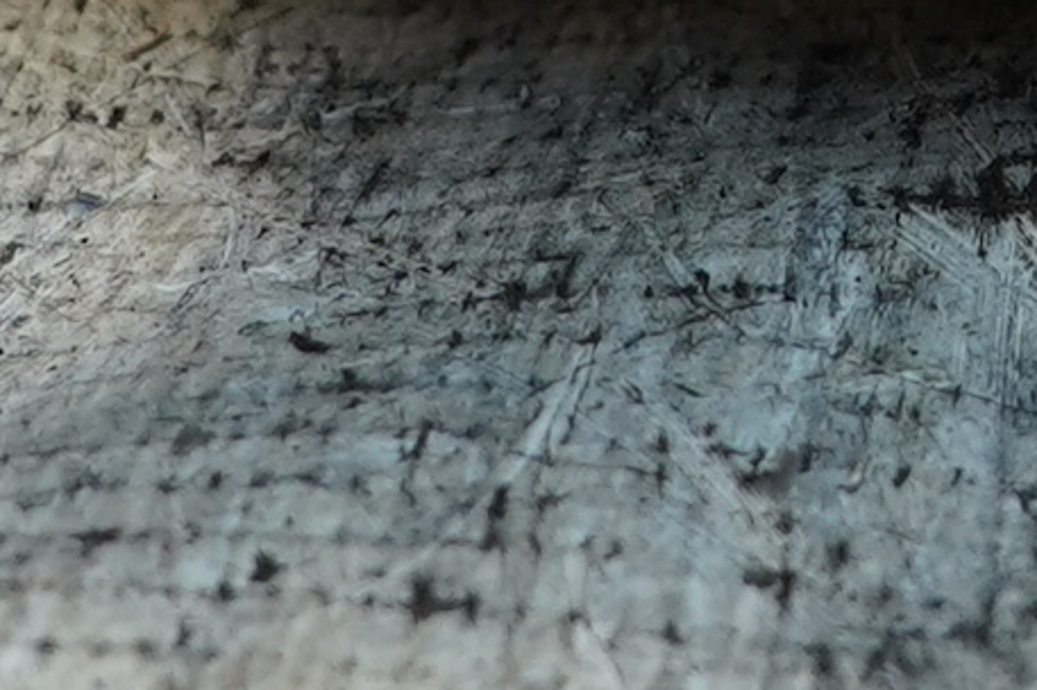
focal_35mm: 158
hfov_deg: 12.6
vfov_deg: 7.7
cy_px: -1285
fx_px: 4548
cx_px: 1327
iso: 500
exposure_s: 1/160
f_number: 4
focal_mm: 16
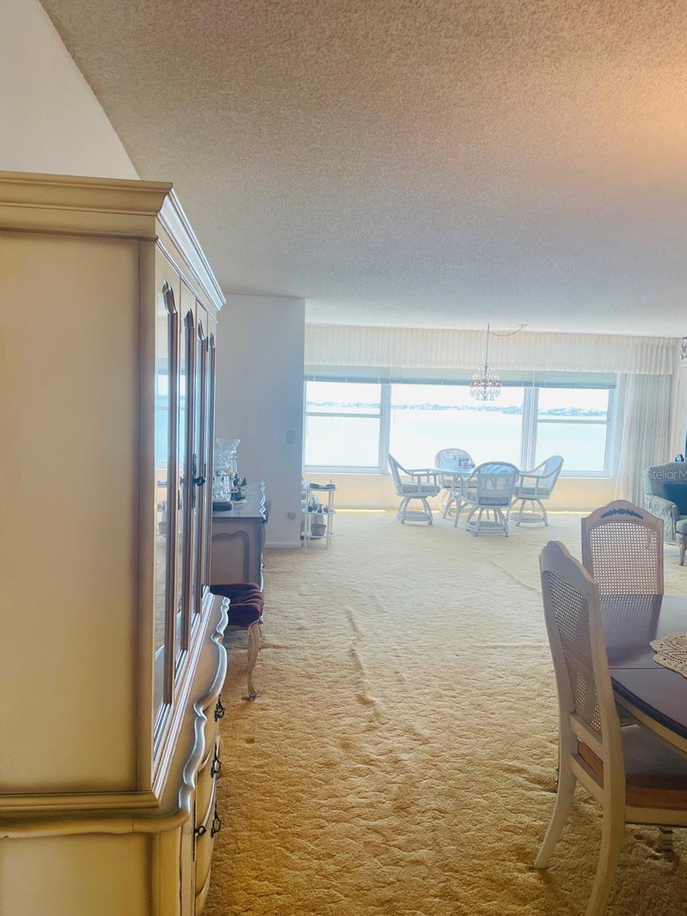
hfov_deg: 51.4
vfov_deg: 65.3
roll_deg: -2.0
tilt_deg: -6.1
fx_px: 714
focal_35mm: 27
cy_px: 474
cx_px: 345
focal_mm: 4.2
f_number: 1.6
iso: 40
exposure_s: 1/120
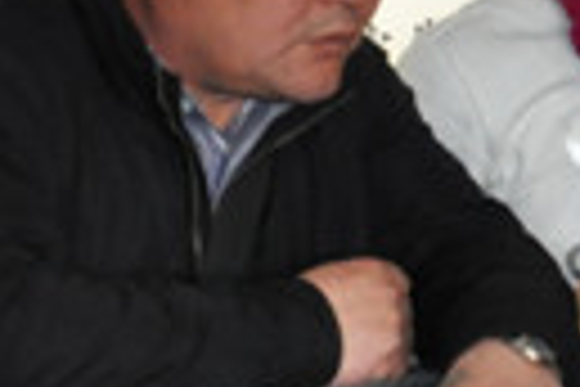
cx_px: 1286
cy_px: 148
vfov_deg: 6.3
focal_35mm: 218
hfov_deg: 8.7
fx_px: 3512
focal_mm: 26
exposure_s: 1/80
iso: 1000
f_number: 4.5
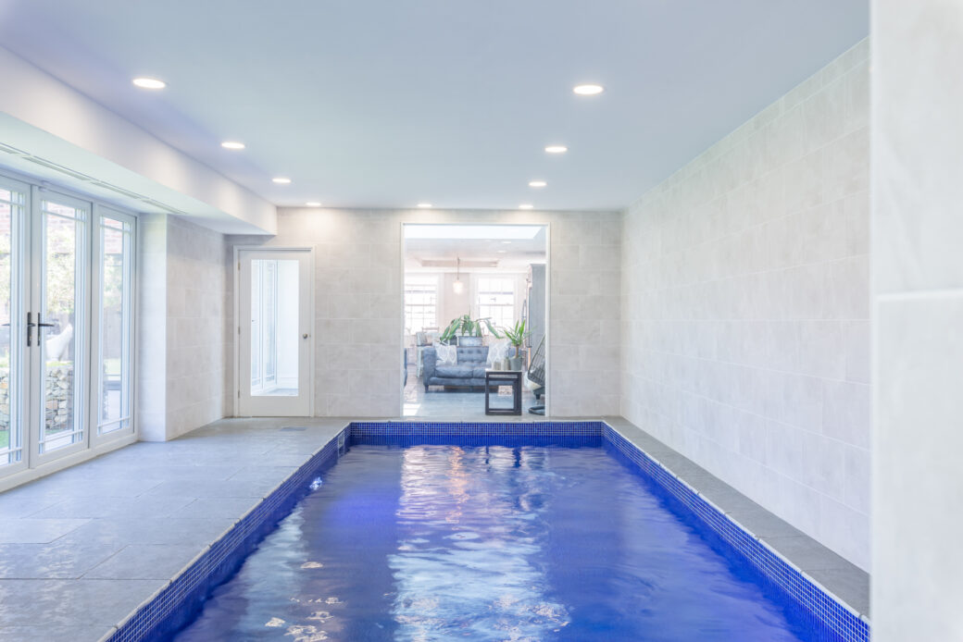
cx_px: 482
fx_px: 803
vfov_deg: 43.6
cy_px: 321
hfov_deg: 61.9
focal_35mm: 30
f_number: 9
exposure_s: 1/10
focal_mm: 30
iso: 100
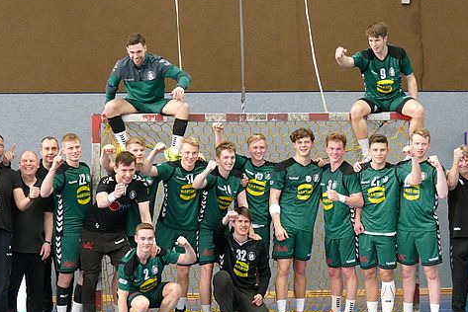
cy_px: 168
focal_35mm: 81
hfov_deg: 25.0
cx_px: 245
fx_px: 1054
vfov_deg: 16.9
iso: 1600
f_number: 3.5
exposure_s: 1/100
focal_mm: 21.41
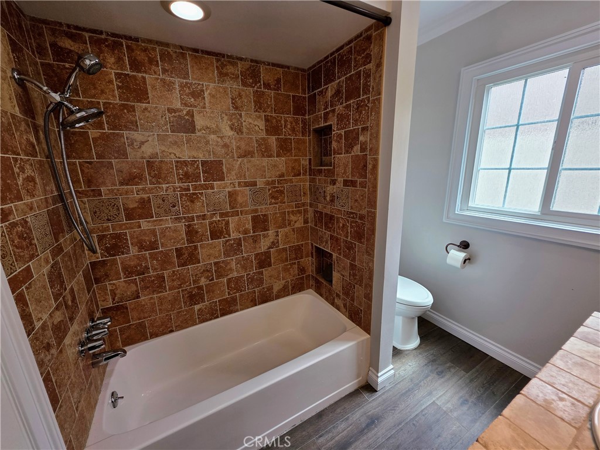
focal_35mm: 13
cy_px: 225
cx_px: 300
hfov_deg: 106.2
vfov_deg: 89.9
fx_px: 225
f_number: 1.9
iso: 40
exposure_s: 1/120
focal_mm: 2.2
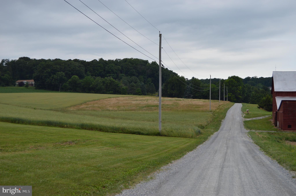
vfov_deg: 28.0
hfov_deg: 41.2
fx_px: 394
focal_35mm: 48
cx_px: 148
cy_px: 98
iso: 400
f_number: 5.6
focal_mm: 32
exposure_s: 1/1000
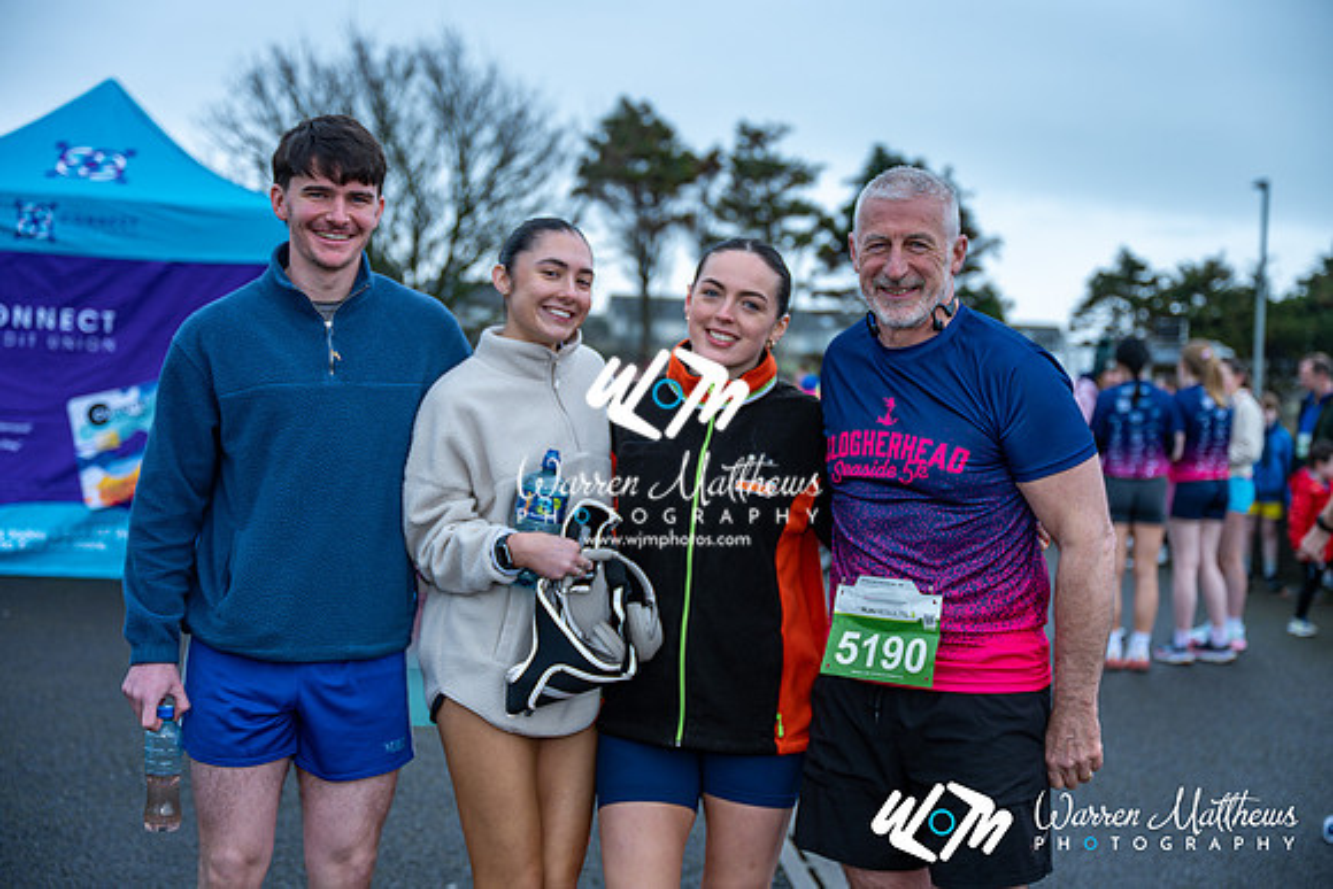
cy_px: 444
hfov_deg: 37.5
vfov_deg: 25.5
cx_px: 666
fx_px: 1963
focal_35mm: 53
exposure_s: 1/250
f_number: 2.8
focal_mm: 53
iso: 100
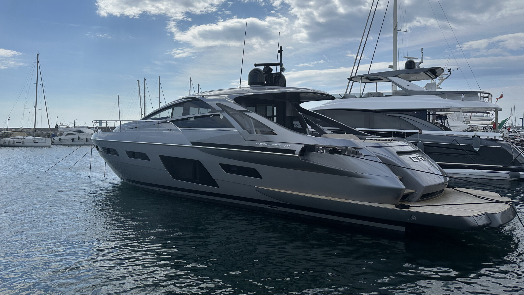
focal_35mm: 27
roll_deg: -0.7
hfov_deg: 69.8
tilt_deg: +4.5
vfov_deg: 42.3
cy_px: 99
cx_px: 256
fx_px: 375
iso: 80
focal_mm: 6.86
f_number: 1.78
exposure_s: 1/15625
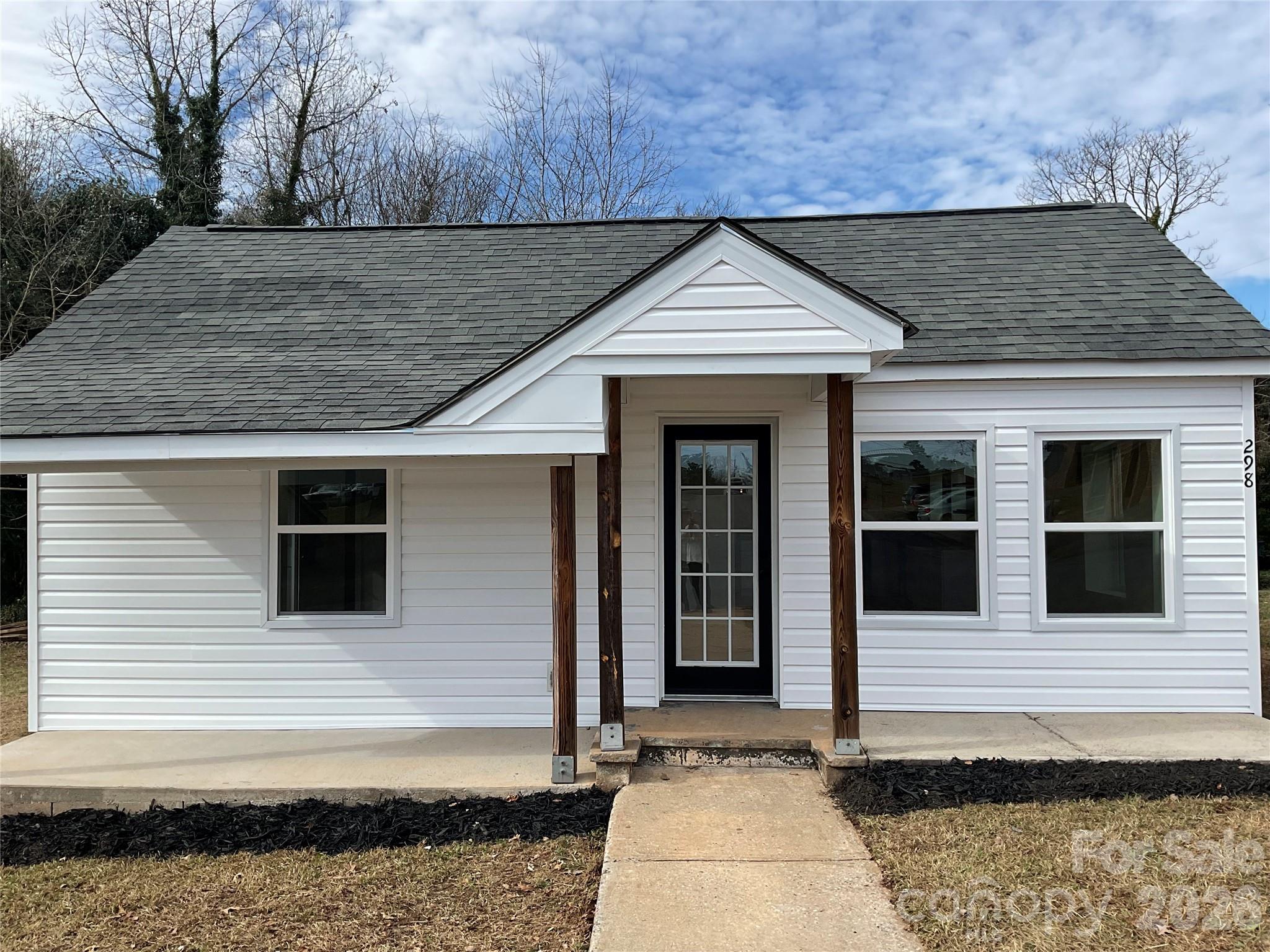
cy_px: 476
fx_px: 1064
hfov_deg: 61.7
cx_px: 635
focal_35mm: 29
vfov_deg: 48.2
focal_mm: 3
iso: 16
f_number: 1.8
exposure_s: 1/1451
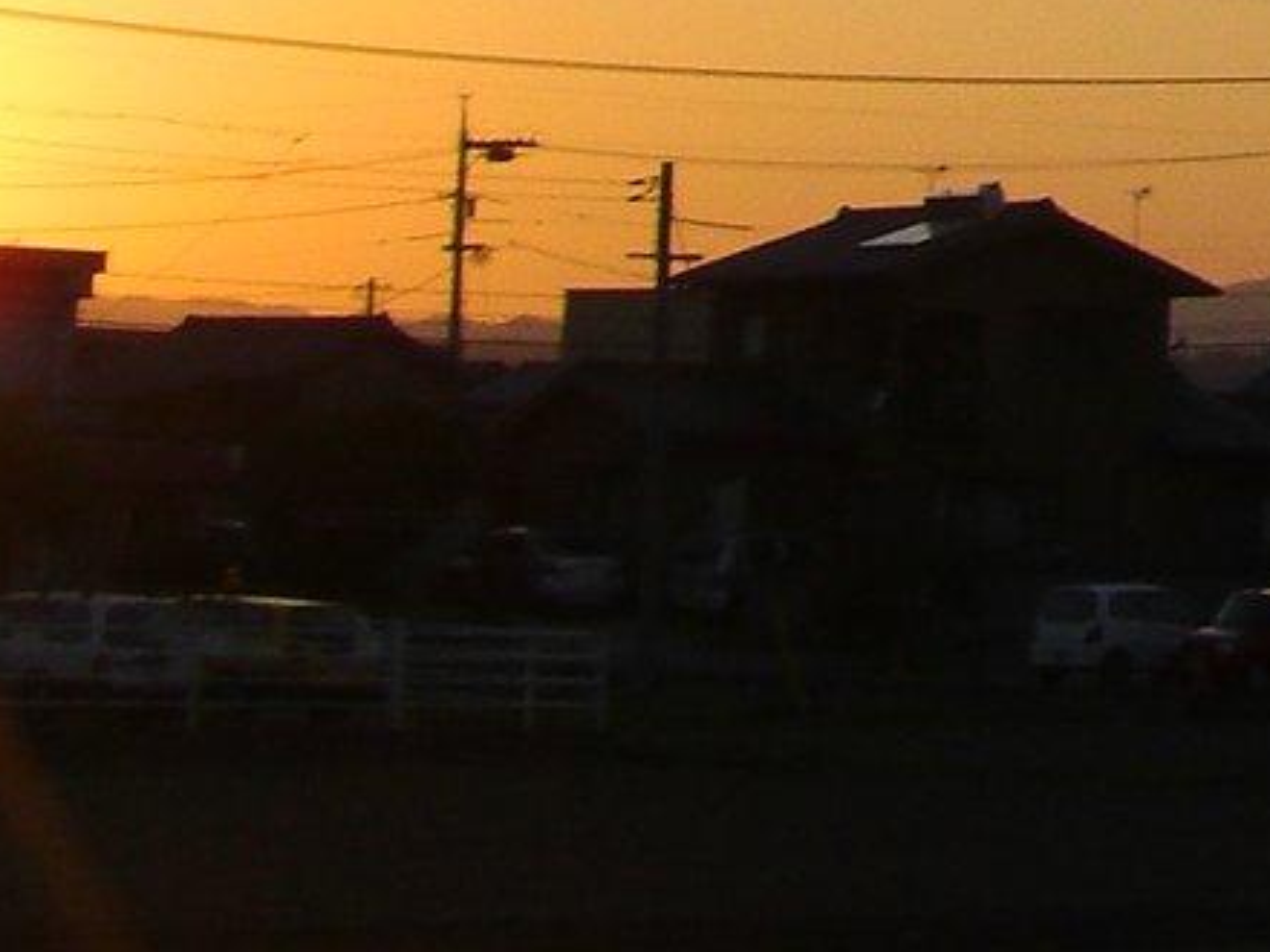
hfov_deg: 10.6
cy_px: -750
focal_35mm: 177
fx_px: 6494
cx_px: 2191
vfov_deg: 8.1
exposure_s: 1/250
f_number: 4.6
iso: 50
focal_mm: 6.3
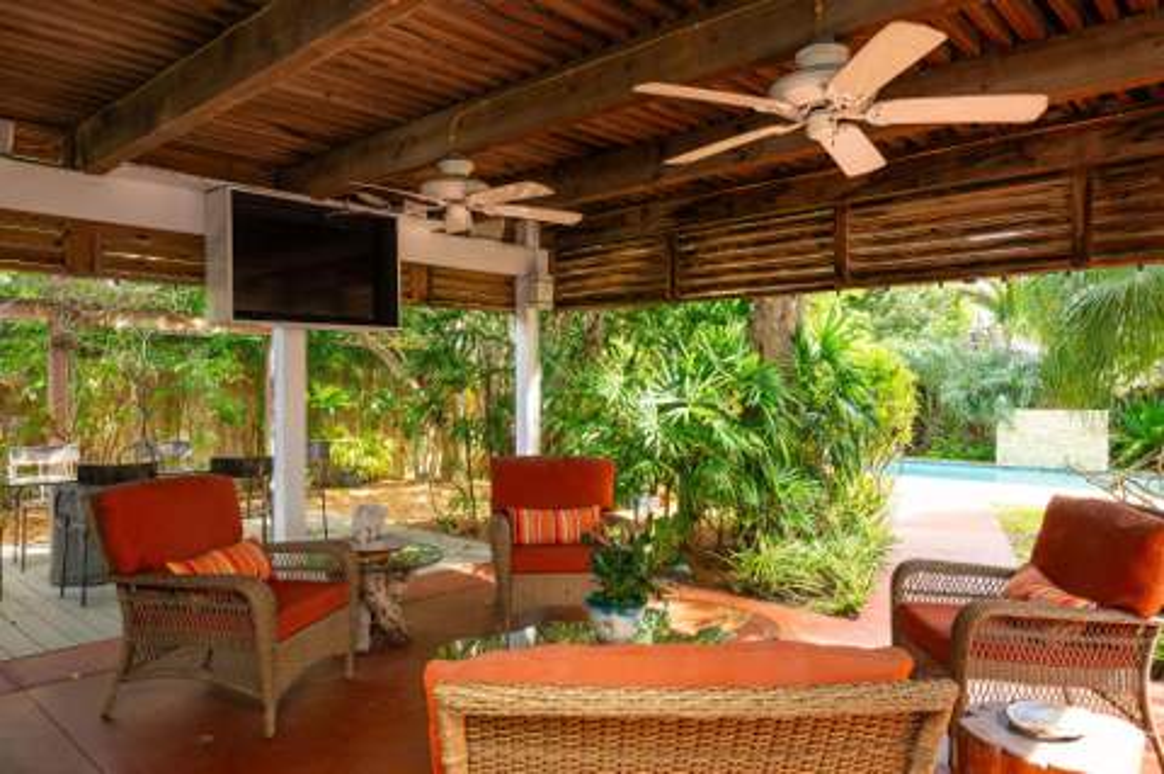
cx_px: 582
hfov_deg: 74.0
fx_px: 772
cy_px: 387
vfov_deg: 53.2
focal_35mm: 24
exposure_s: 1/100
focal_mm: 23.5
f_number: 8
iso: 500
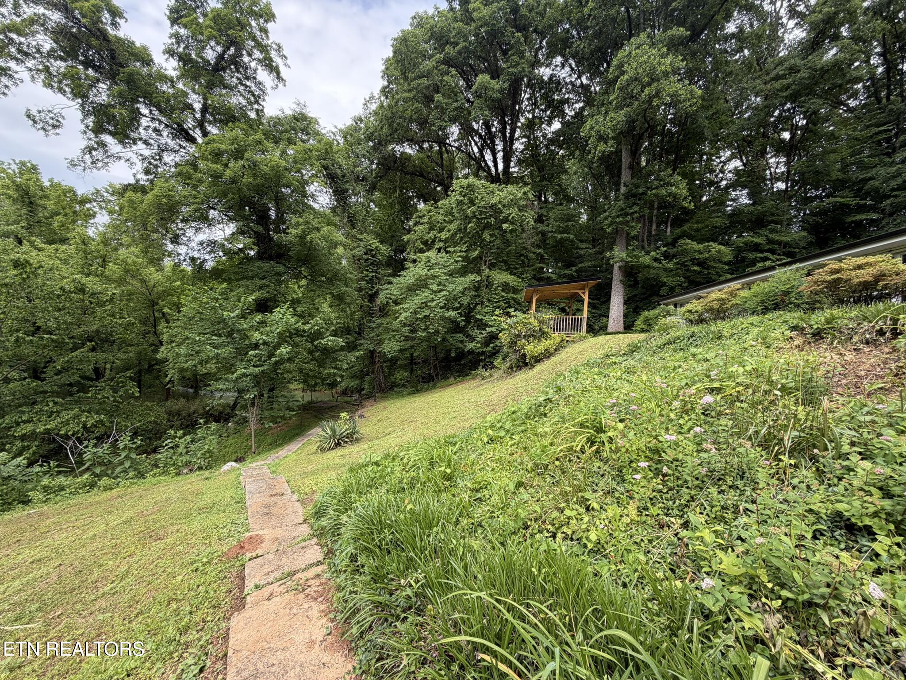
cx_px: 453
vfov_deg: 85.7
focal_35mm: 14
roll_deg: -2.9
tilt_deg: -1.4
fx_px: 366
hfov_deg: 102.1
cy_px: 340
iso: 40
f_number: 2.2
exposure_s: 1/219
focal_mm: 2.22
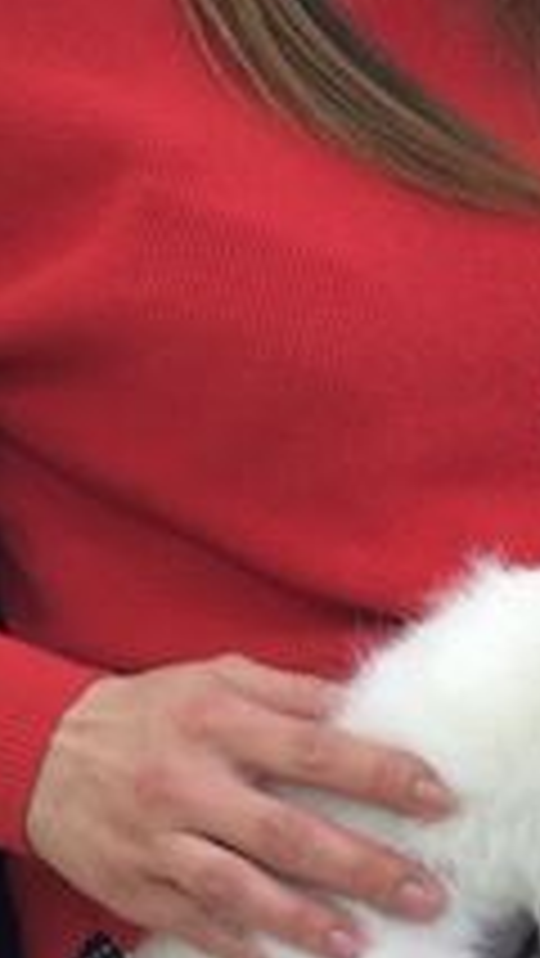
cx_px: 549
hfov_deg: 12.2
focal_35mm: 98
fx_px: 2492
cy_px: 211
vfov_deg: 21.5
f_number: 2.4
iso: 50
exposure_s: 1/24
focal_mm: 3.3
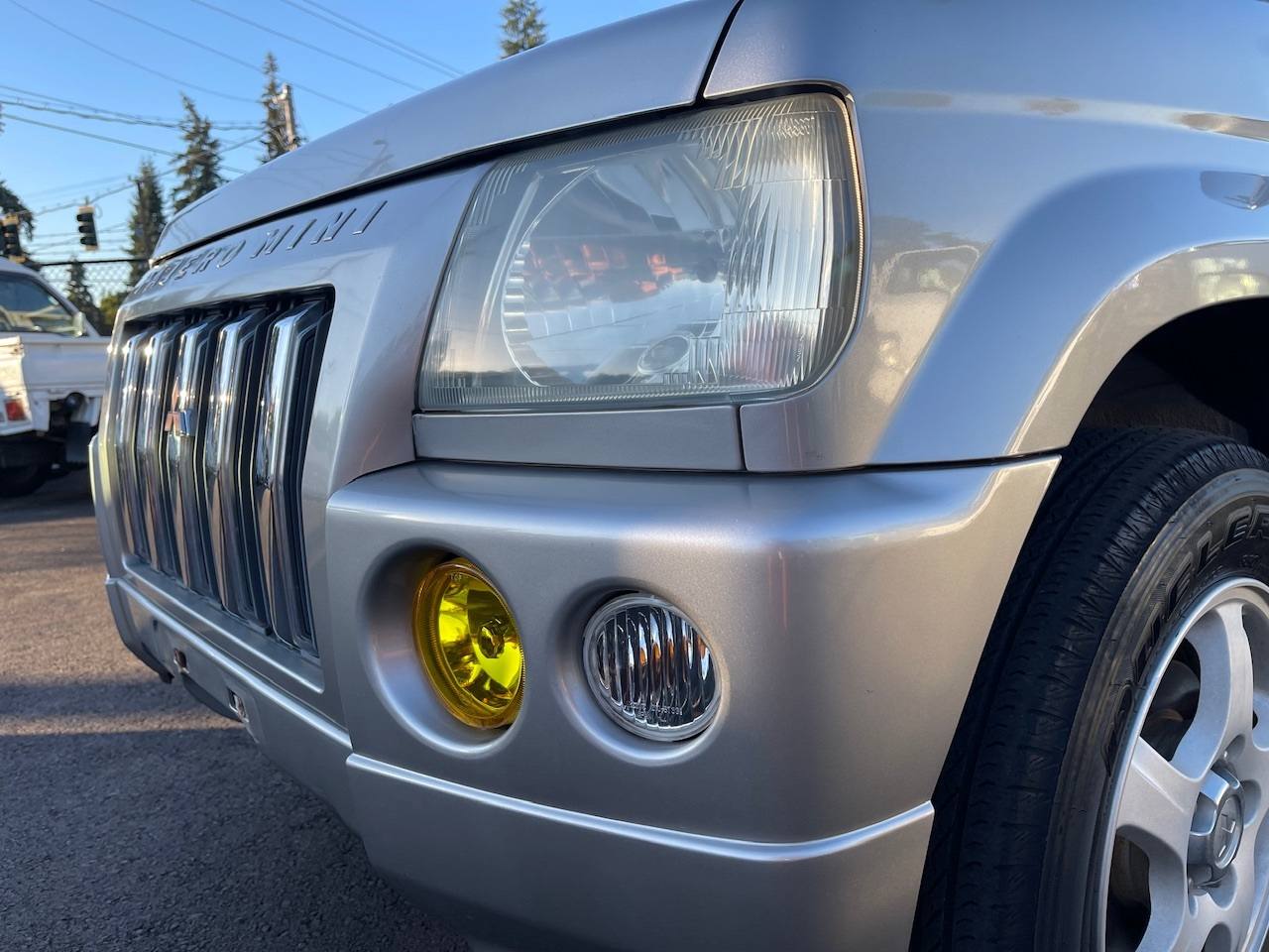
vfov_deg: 54.9
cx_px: 634
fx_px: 916
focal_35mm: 25
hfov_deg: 69.4
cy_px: 476
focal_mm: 5.1
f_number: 1.6
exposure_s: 1/528
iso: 32
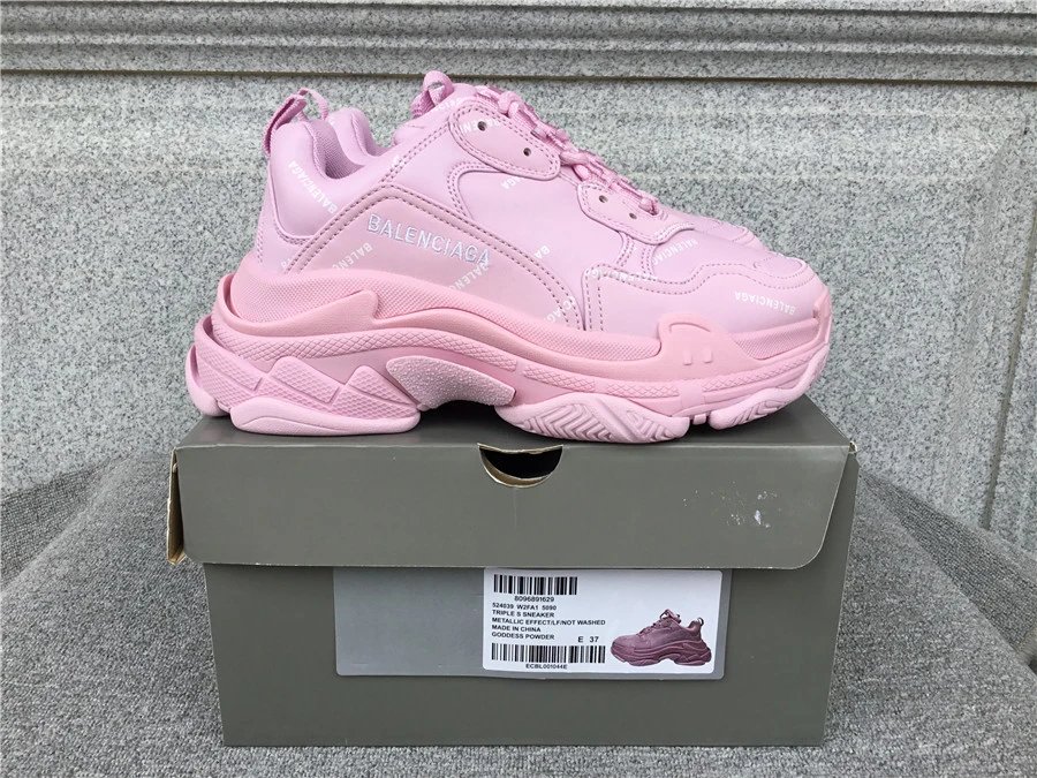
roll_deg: -0.3
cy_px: 389
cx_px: 518
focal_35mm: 31
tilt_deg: -16.9
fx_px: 929
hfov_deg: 58.4
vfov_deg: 45.4
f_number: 2.4
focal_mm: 3.3
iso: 25
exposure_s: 1/278
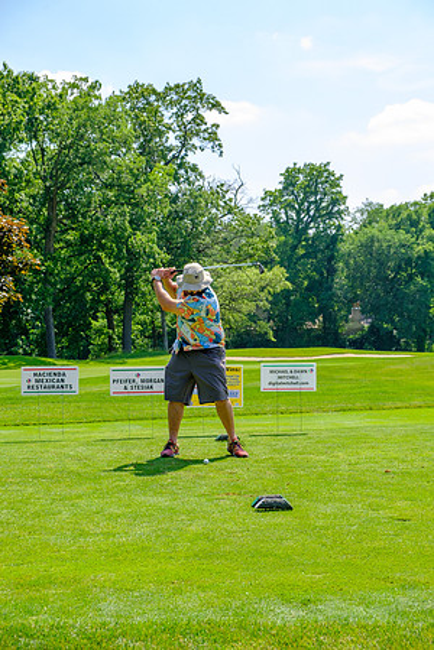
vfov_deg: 32.9
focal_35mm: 61
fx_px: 1103
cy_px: 325
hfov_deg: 22.3
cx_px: 217
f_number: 5.6
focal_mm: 40.7
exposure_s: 1/320
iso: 200
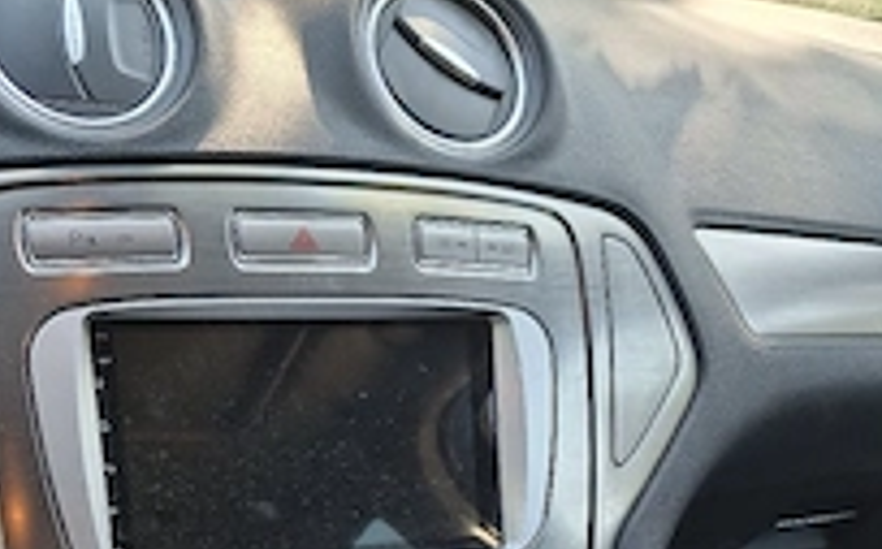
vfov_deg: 22.5
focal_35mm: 52
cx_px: 359
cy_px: 692
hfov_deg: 38.8
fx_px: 1249
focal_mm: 4.69
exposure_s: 1/100
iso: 50
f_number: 1.8
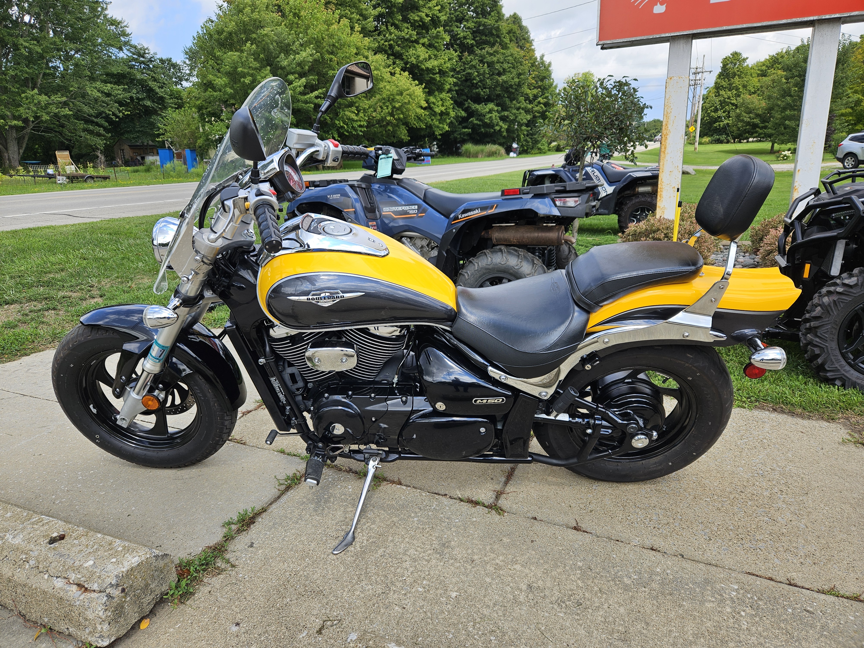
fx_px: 574
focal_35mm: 23
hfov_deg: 73.9
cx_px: 432
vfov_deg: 58.9
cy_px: 324
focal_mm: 5.4
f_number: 1.8
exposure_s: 1/829
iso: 25
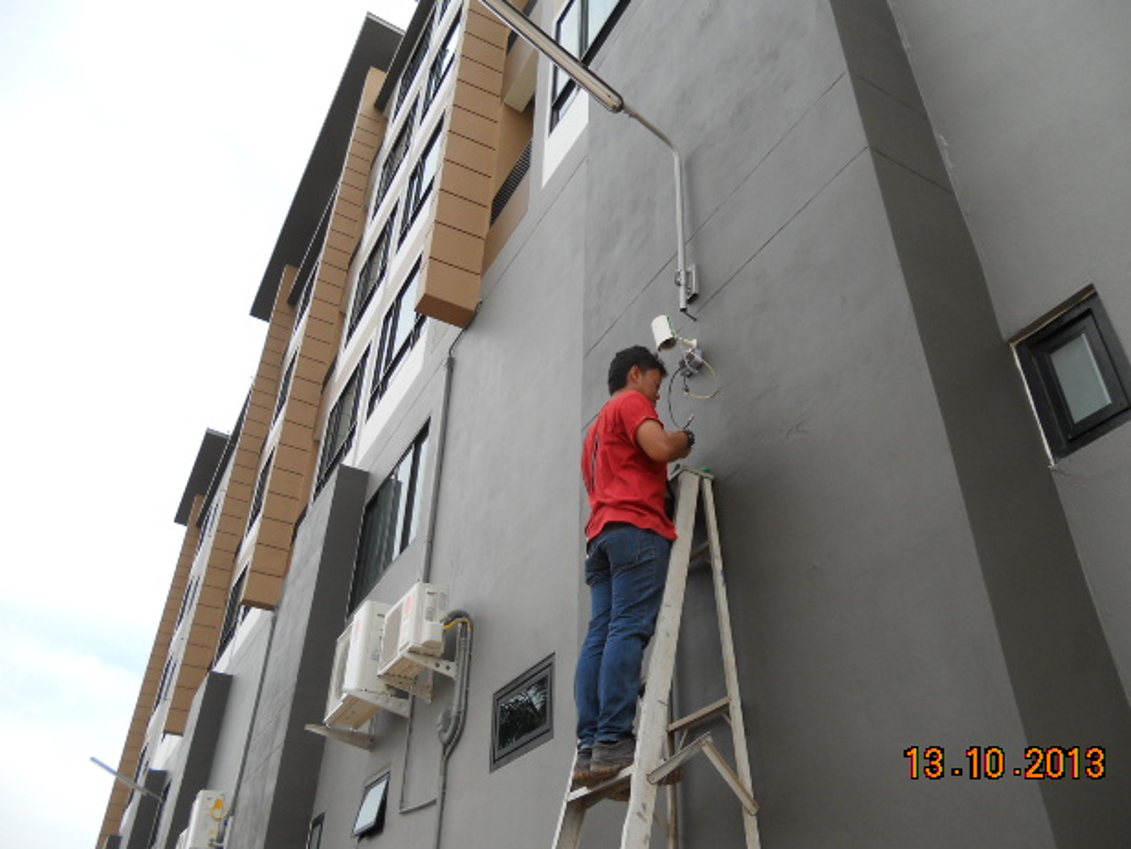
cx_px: 566
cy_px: 416
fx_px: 915
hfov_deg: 63.4
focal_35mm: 28
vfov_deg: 49.8
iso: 80
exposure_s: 1/500
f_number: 3.2
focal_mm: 4.9
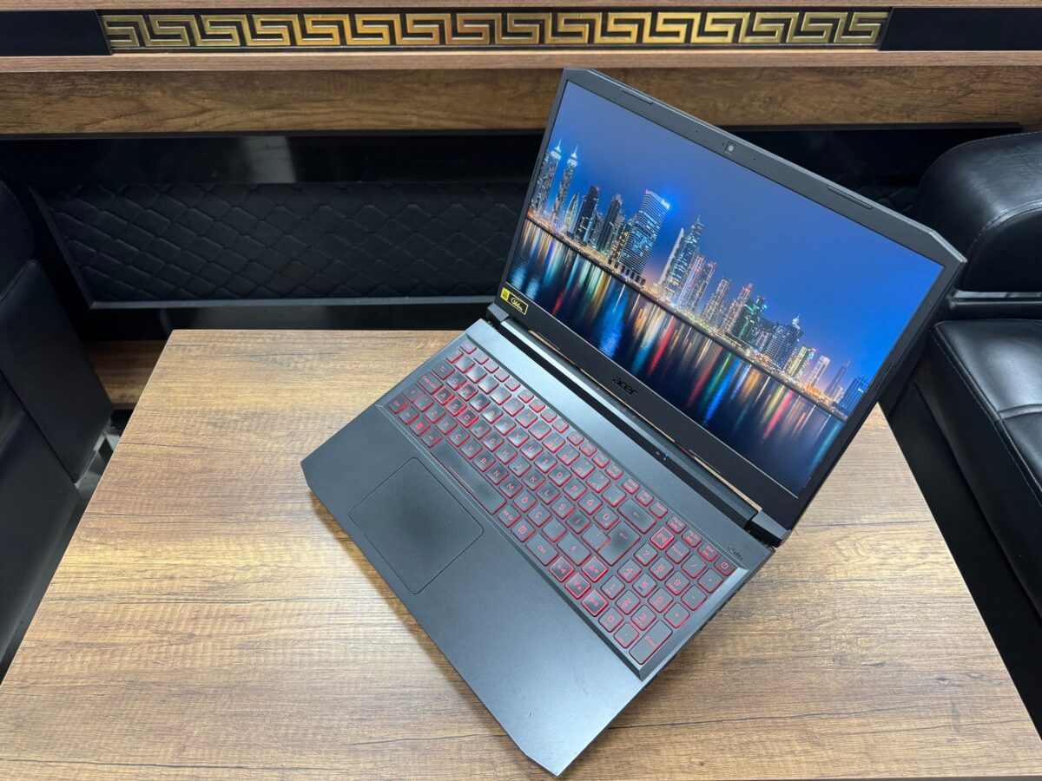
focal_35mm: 24
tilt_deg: -44.5
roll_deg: -0.3
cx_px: 521
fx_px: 722
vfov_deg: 56.8
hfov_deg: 71.6
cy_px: 390
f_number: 1.78
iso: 250
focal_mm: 6.76
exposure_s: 1/50
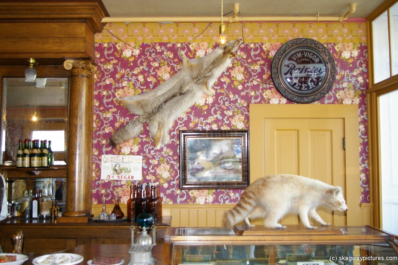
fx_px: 431
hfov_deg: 49.6
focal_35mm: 39
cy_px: 132
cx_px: 199
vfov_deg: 34.2
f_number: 4
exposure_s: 1/60
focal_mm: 26
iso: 200
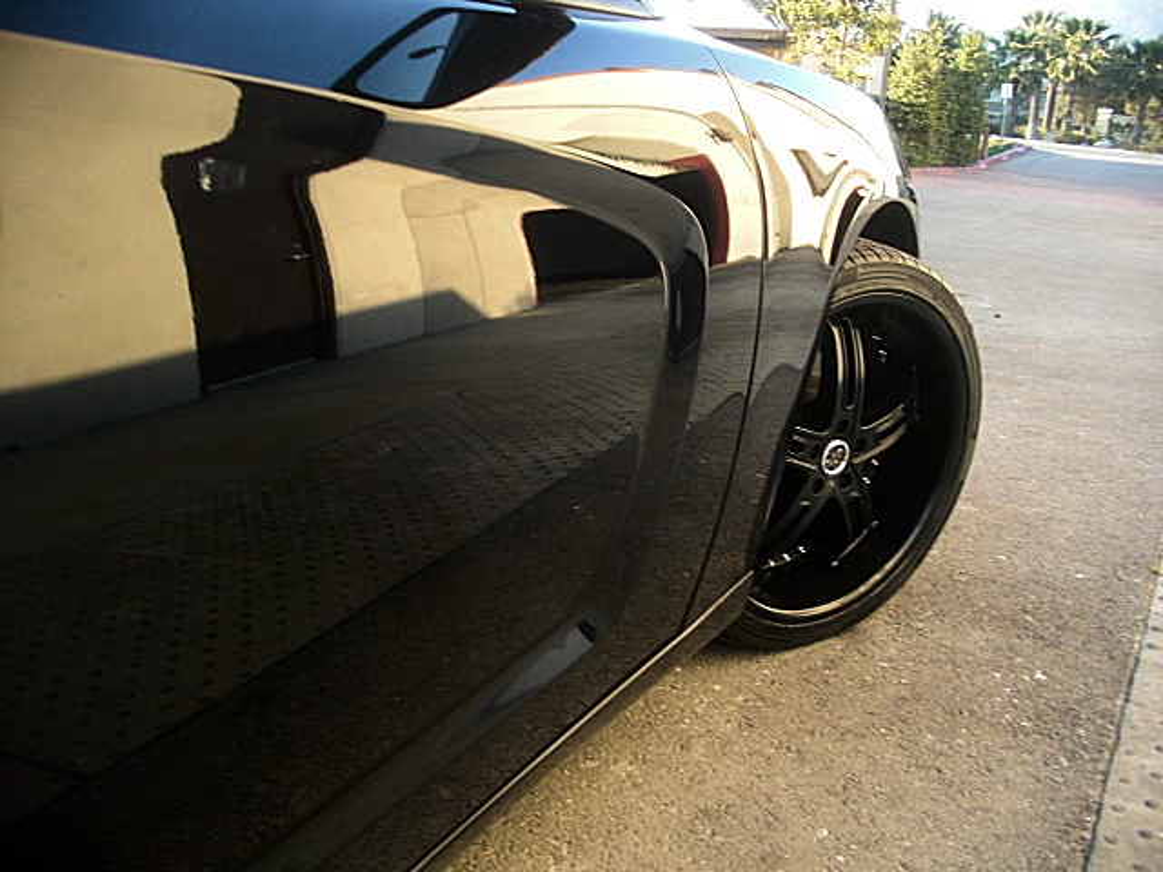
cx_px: 582
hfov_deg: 51.4
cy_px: 436
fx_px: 1209
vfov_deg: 39.7
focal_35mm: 36
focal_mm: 6.3
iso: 100
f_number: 2.8
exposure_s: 1/100
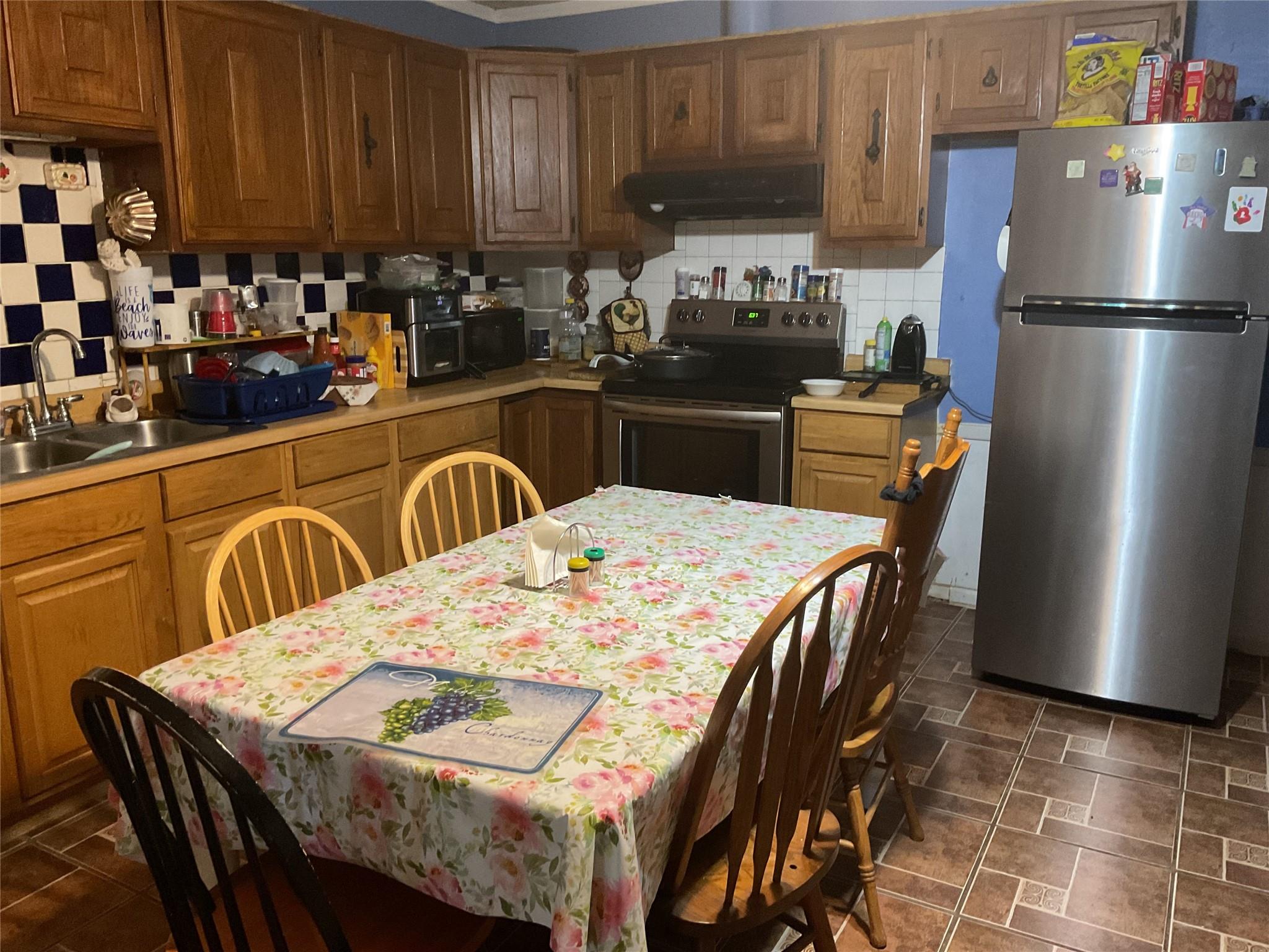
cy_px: 476
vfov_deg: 48.2
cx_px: 634
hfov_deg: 61.7
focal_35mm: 29
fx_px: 1063
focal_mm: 3
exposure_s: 1/30
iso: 250
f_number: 1.8
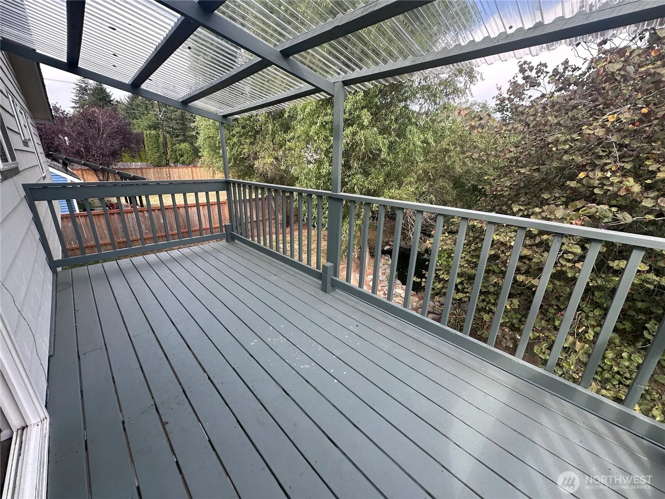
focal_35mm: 14
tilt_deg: -18.2
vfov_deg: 85.7
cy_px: 250
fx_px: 269
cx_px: 332
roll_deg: -1.4
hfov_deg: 102.1
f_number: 2.2
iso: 40
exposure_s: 1/276
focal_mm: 2.22
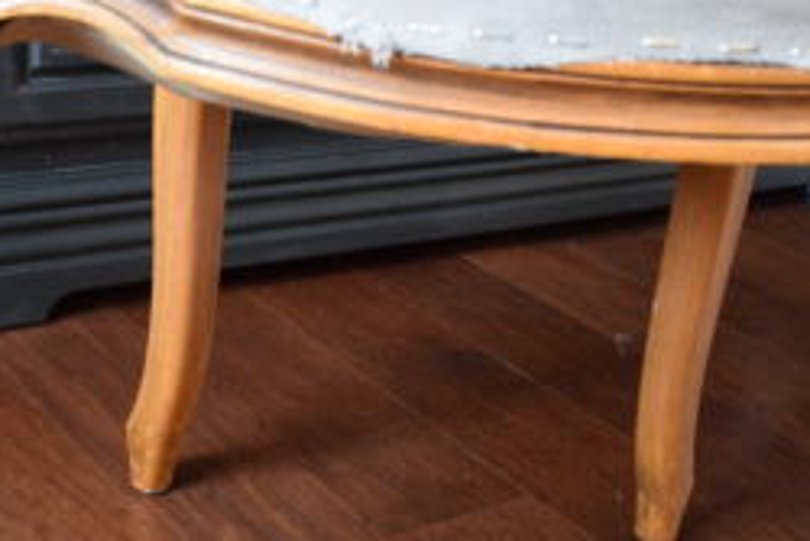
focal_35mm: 60
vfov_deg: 22.5
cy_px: 381
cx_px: 282
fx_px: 1351
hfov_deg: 33.1
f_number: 7.1
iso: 3200
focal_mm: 20
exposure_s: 1/25
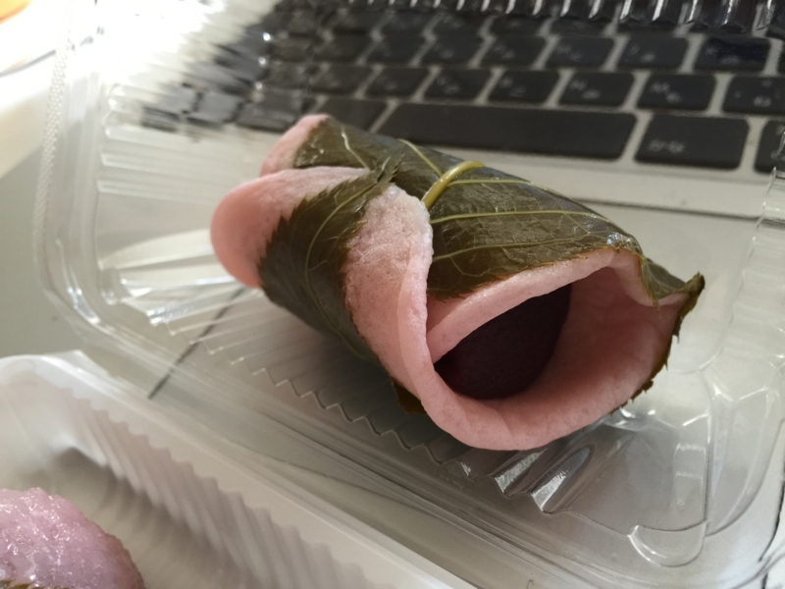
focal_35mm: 29
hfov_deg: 61.7
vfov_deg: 48.2
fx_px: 658
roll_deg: +14.9
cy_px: 294
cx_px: 392
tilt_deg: -40.0
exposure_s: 1/15
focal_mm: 4.15
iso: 100
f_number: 2.2
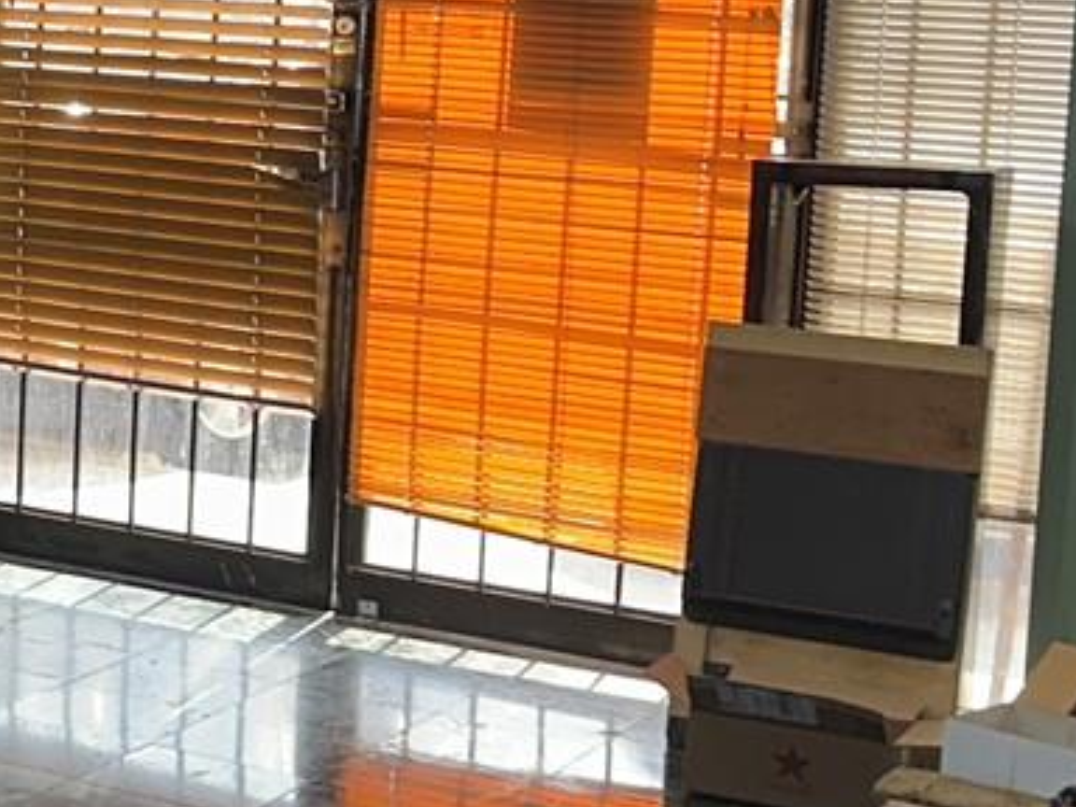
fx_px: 3108
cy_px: 137
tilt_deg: -6.1
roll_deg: -1.3
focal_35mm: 100
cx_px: -687
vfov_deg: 14.7
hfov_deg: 17.1
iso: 64
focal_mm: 6.86
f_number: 1.78
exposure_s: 1/120
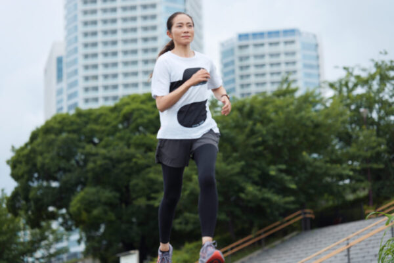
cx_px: 197
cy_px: 132
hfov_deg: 23.9
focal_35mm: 85
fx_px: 930
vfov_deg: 16.1
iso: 200
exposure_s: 1/3200
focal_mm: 85
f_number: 2.2
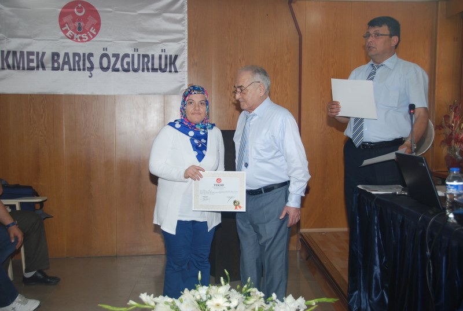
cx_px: 232
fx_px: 541
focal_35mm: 42
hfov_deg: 46.3
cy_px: 156
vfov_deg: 32.0
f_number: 4
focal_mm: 28
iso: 200
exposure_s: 1/60
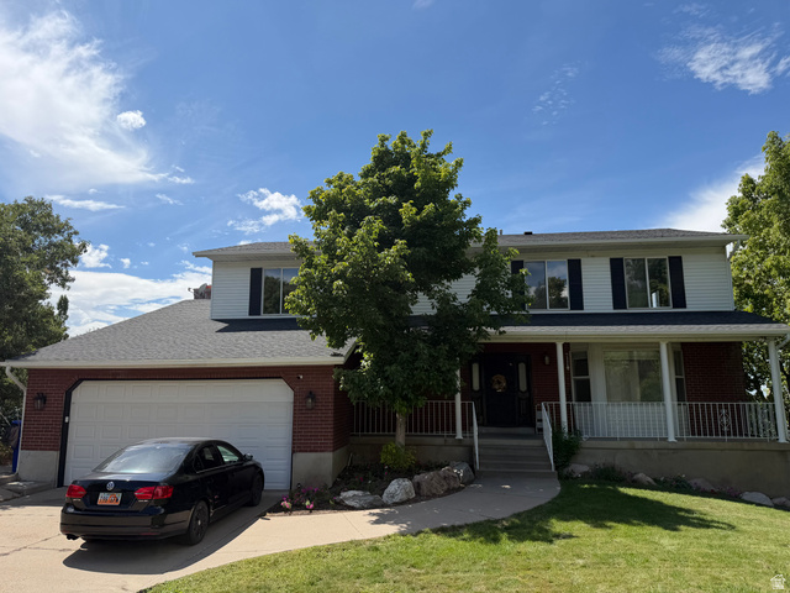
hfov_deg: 71.6
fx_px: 548
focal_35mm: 24
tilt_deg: +11.1
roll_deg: +0.7
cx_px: 395
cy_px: 296
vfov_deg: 56.8
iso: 80
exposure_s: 1/4673
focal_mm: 6.76
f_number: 1.78
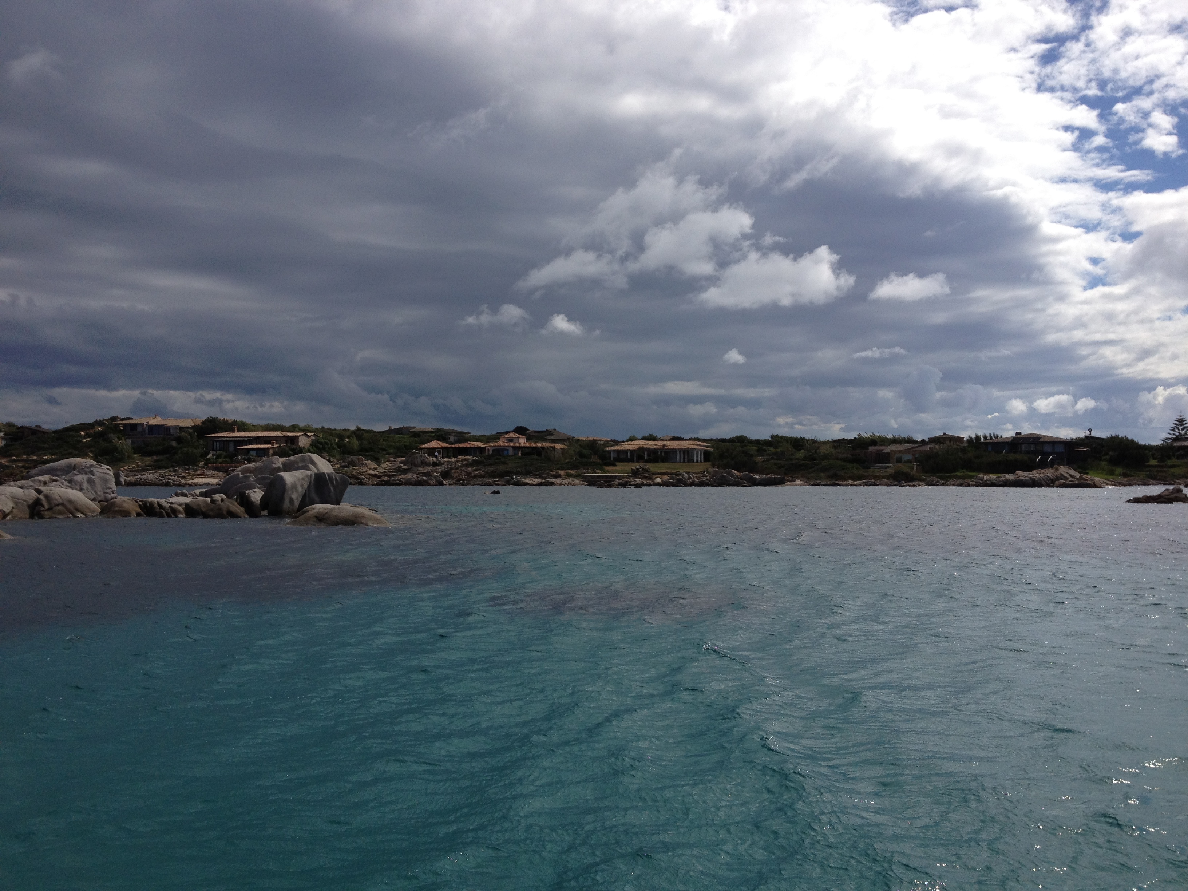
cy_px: 446
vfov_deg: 40.7
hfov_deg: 52.6
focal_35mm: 35
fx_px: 1201
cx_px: 594
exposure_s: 1/4255
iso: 64
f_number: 2.4
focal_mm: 4.28
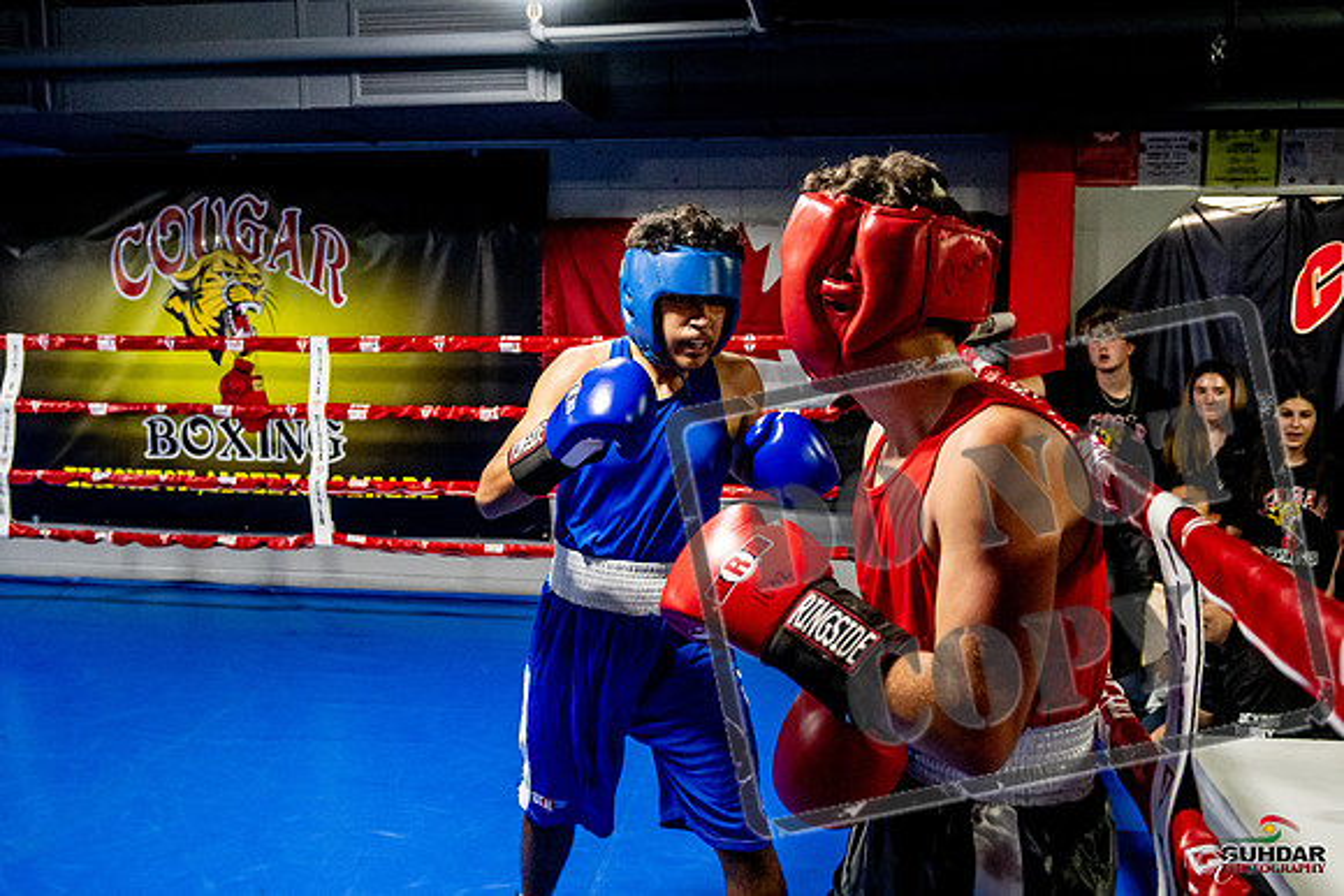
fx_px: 1158
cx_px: 672
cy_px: 448
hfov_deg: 60.3
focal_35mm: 31
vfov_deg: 42.3
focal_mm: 21
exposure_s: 1/800
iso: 5000
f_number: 2.8
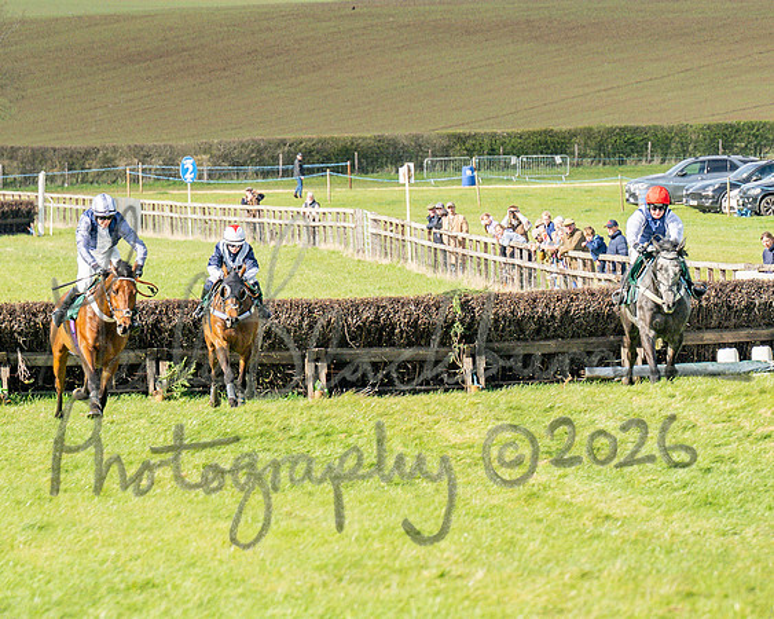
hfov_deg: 4.6
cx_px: 833
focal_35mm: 416
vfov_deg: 3.7
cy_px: 286
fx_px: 9537
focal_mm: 135
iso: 250
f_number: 4.5
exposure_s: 1/1600
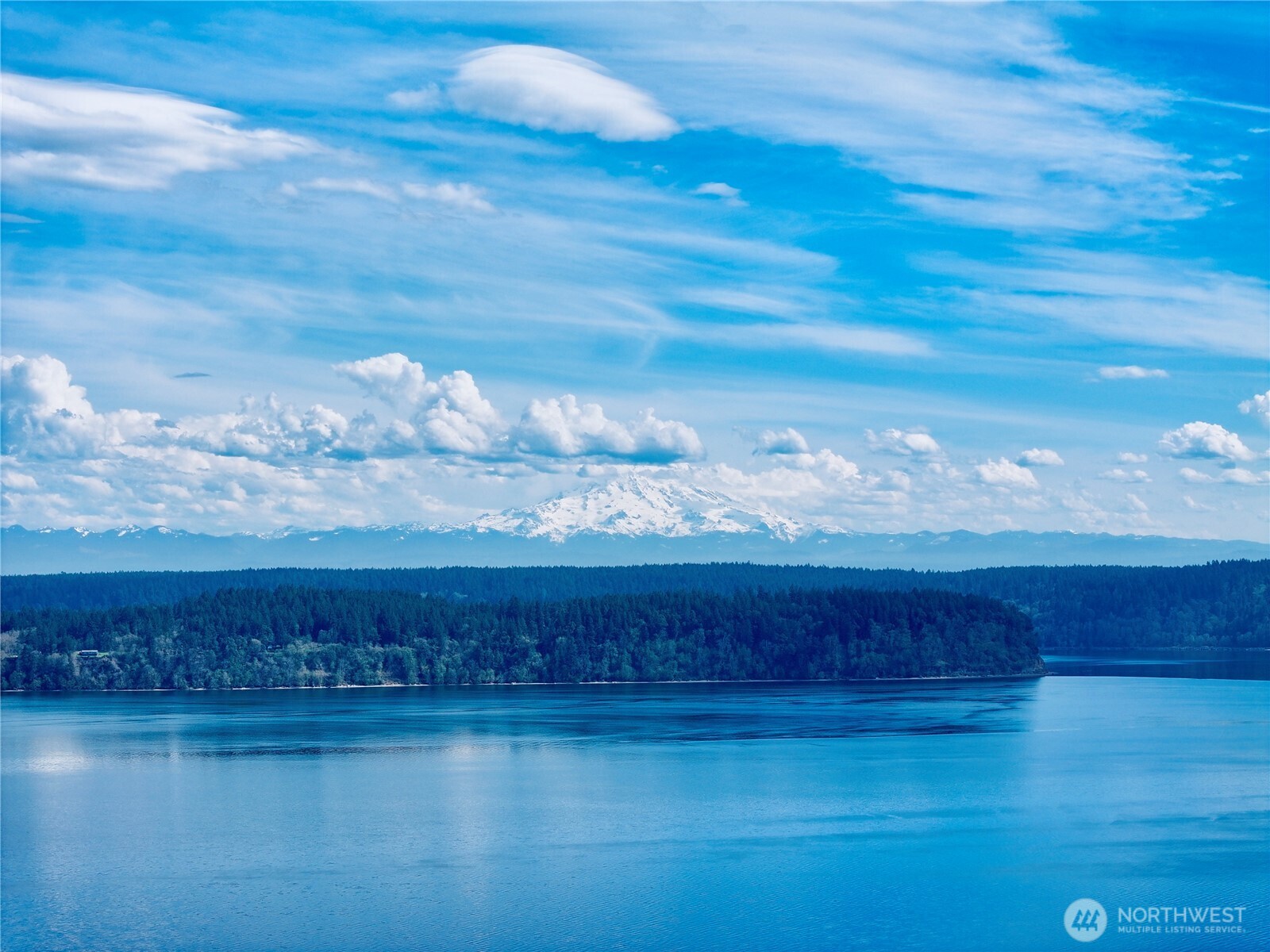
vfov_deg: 21.0
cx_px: 635
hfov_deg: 27.8
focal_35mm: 70
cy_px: 476
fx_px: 2568
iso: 100
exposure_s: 1/1600
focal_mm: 19.35
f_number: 2.8
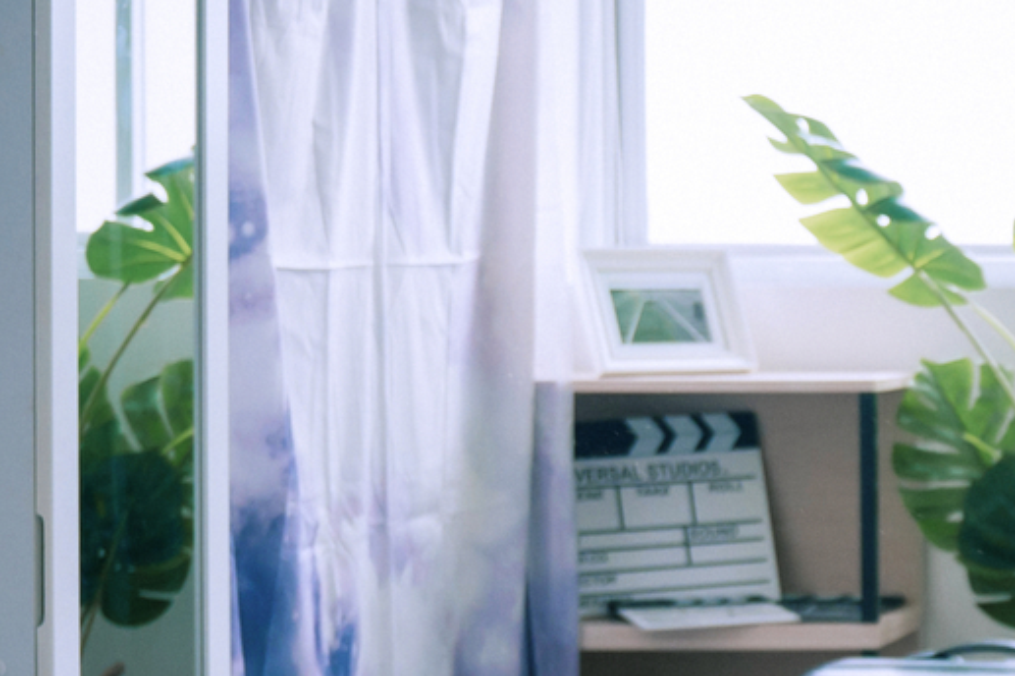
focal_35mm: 137
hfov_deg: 13.2
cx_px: 1913
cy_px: 1063
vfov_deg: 9.6
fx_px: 3869
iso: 320
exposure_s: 1/125
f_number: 2.8
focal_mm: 29.5
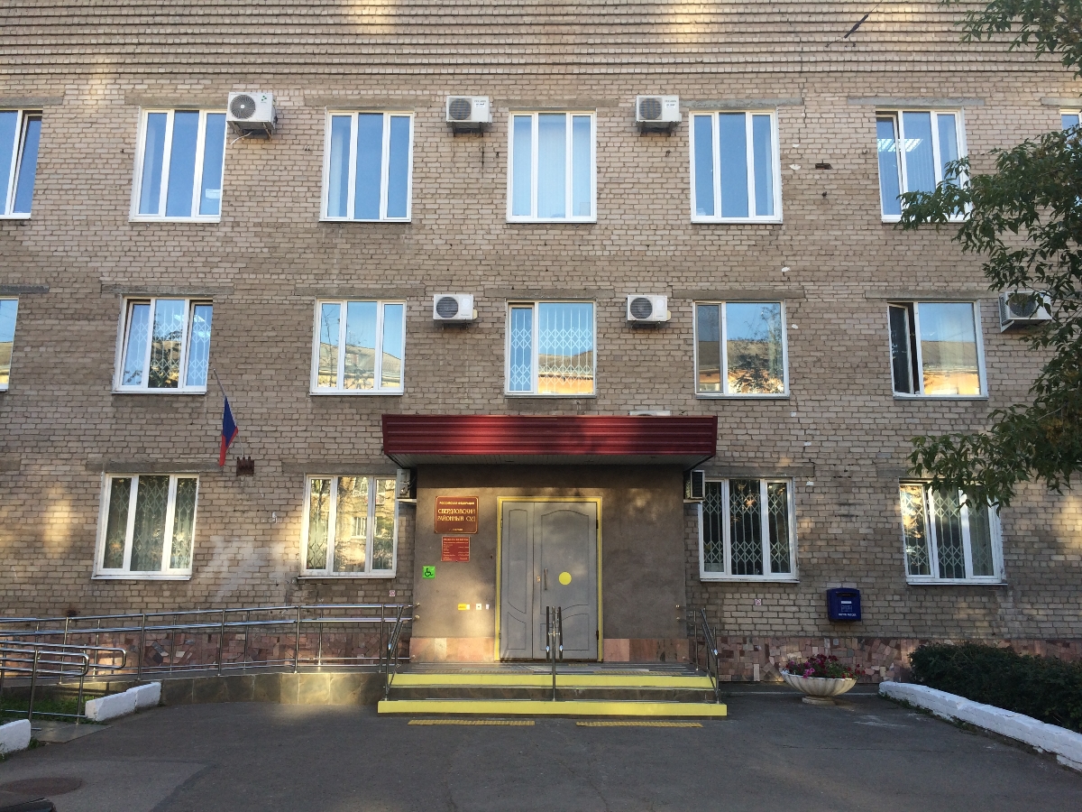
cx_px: 541
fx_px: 906
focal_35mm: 29
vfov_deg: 48.2
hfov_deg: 61.7
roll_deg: +0.2
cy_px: 406
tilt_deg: +11.0
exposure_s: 1/281
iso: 32
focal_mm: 4.15
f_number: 2.2
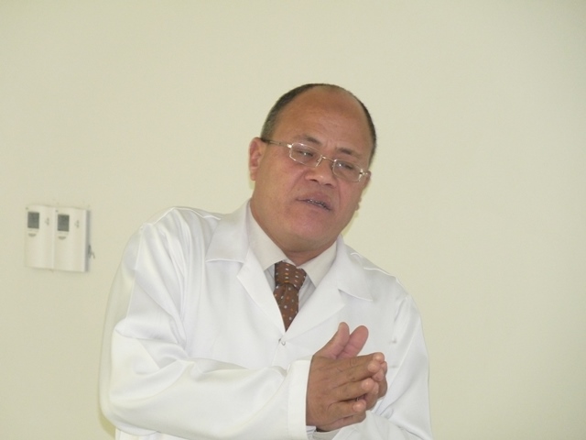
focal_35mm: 264
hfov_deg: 7.5
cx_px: 293
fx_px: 4469
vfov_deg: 5.6
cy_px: 220
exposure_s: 1/60
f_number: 3.7
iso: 500
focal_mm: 47
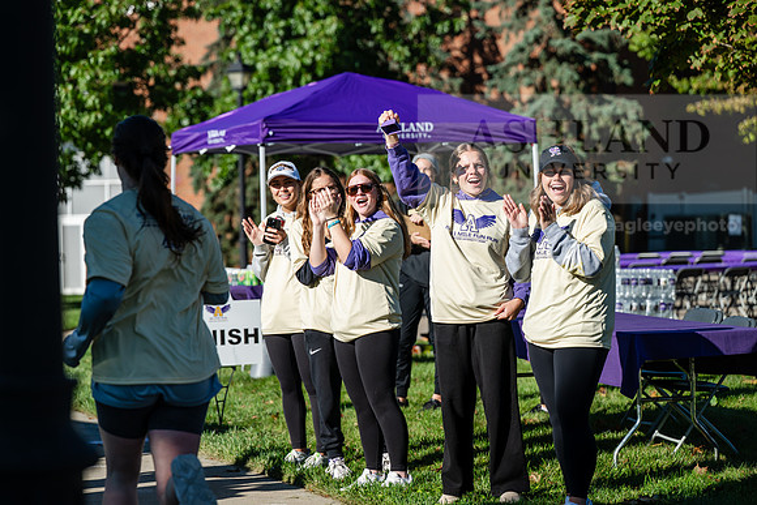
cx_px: 378
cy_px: 252
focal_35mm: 110
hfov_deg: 18.6
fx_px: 2313
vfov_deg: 12.5
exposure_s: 1/1250
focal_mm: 110
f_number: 3.5
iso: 100
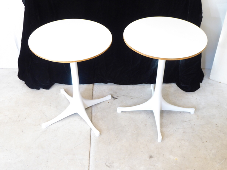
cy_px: 85
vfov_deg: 31.5
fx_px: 302
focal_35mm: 46
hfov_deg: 41.2
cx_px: 114
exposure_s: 1/8
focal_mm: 7.8
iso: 400
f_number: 3.9
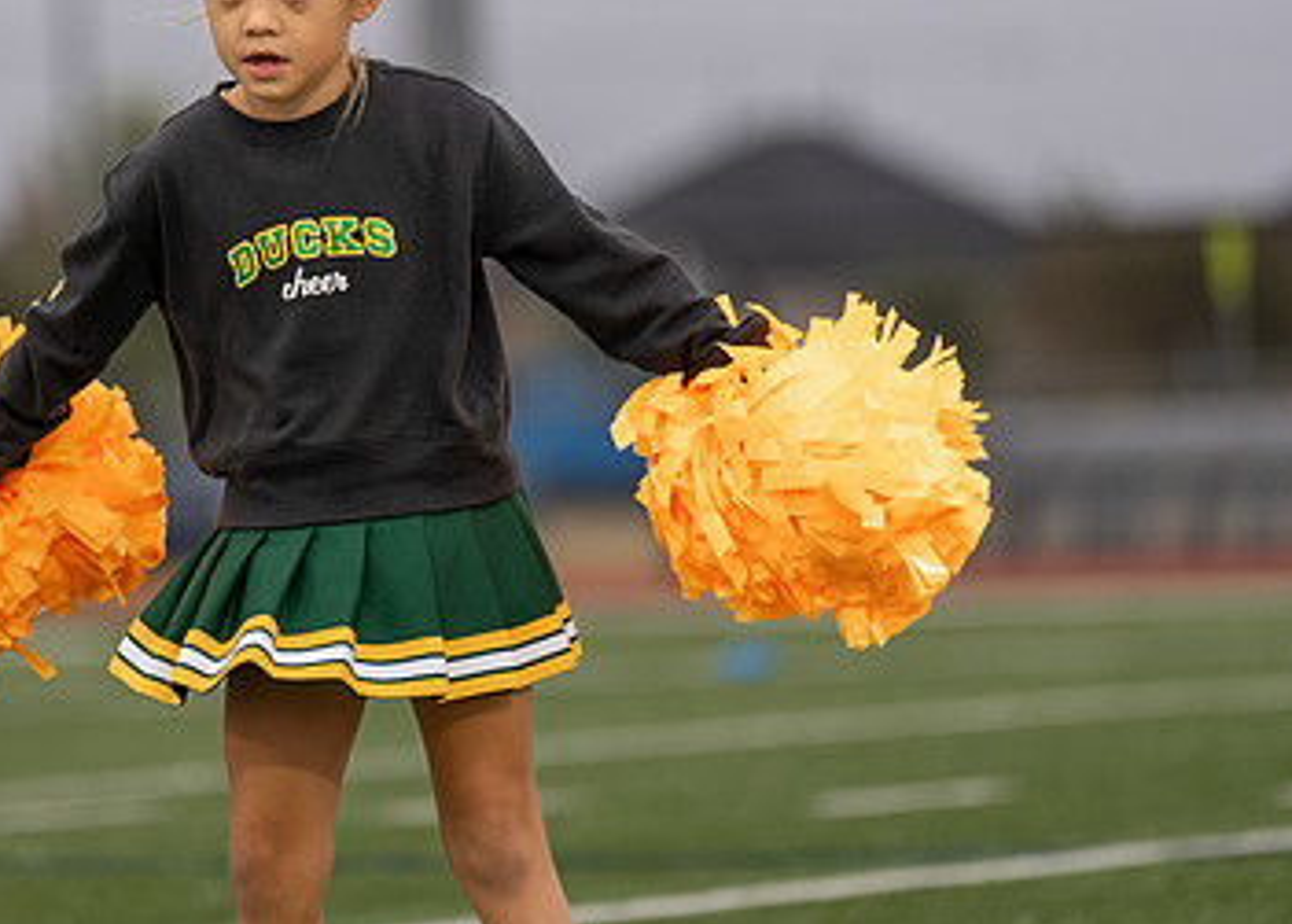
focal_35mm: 320
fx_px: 11747
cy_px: 199
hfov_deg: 6.3
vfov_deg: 4.5
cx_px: 283
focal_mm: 185
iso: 500
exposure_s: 1/1000
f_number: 2.8
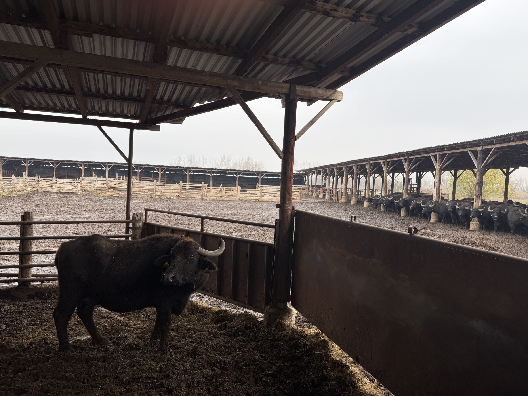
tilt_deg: -1.9
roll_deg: -3.0
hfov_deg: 67.3
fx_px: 397
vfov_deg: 53.1
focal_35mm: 26
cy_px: 194
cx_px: 277
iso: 80
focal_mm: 6.76
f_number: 1.78
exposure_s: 1/330
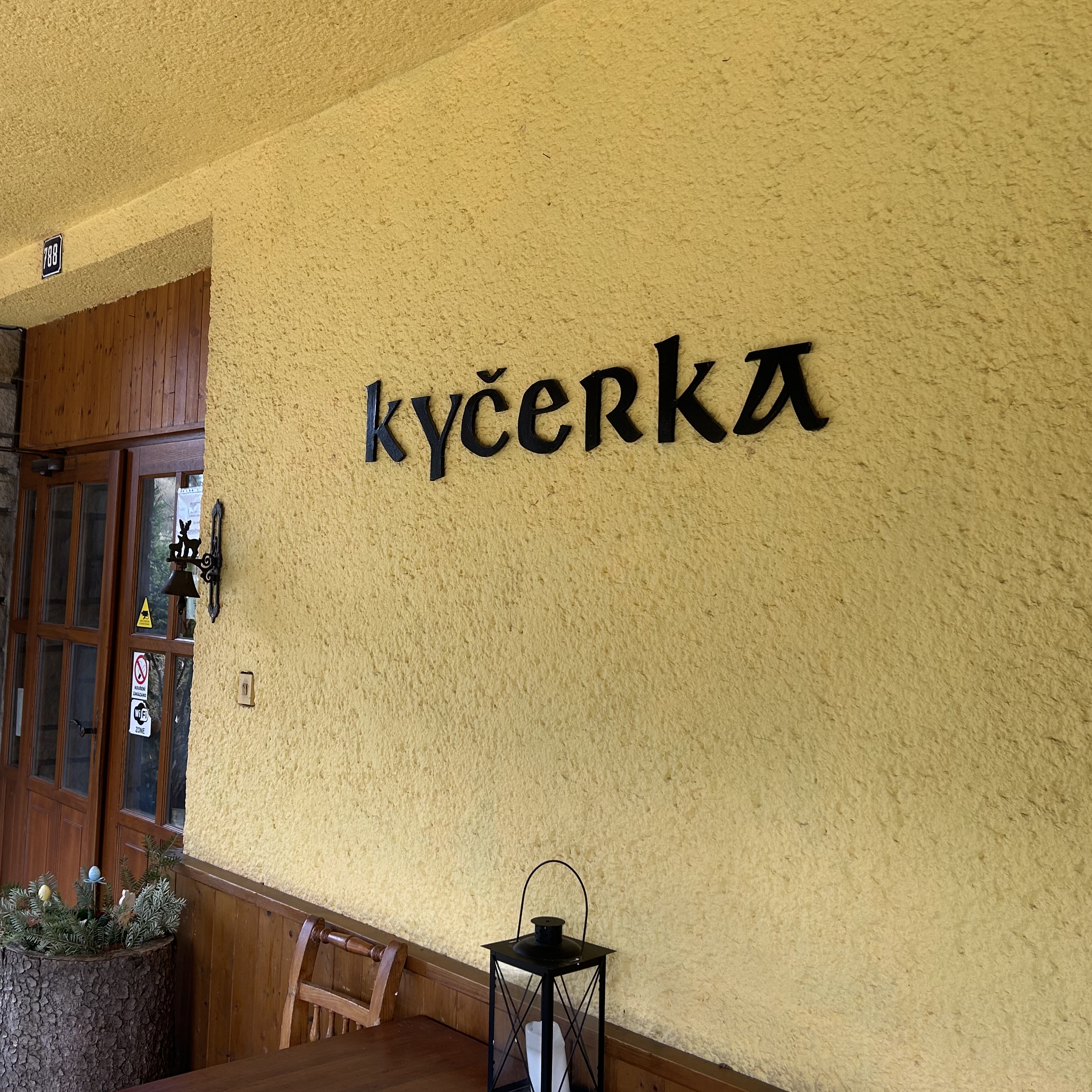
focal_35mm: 36
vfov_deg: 46.0
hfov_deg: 45.9
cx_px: 466
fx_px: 1285
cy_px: 487
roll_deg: -2.4
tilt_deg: +4.5
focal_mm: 5.7
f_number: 1.5
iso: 40
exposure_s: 1/290
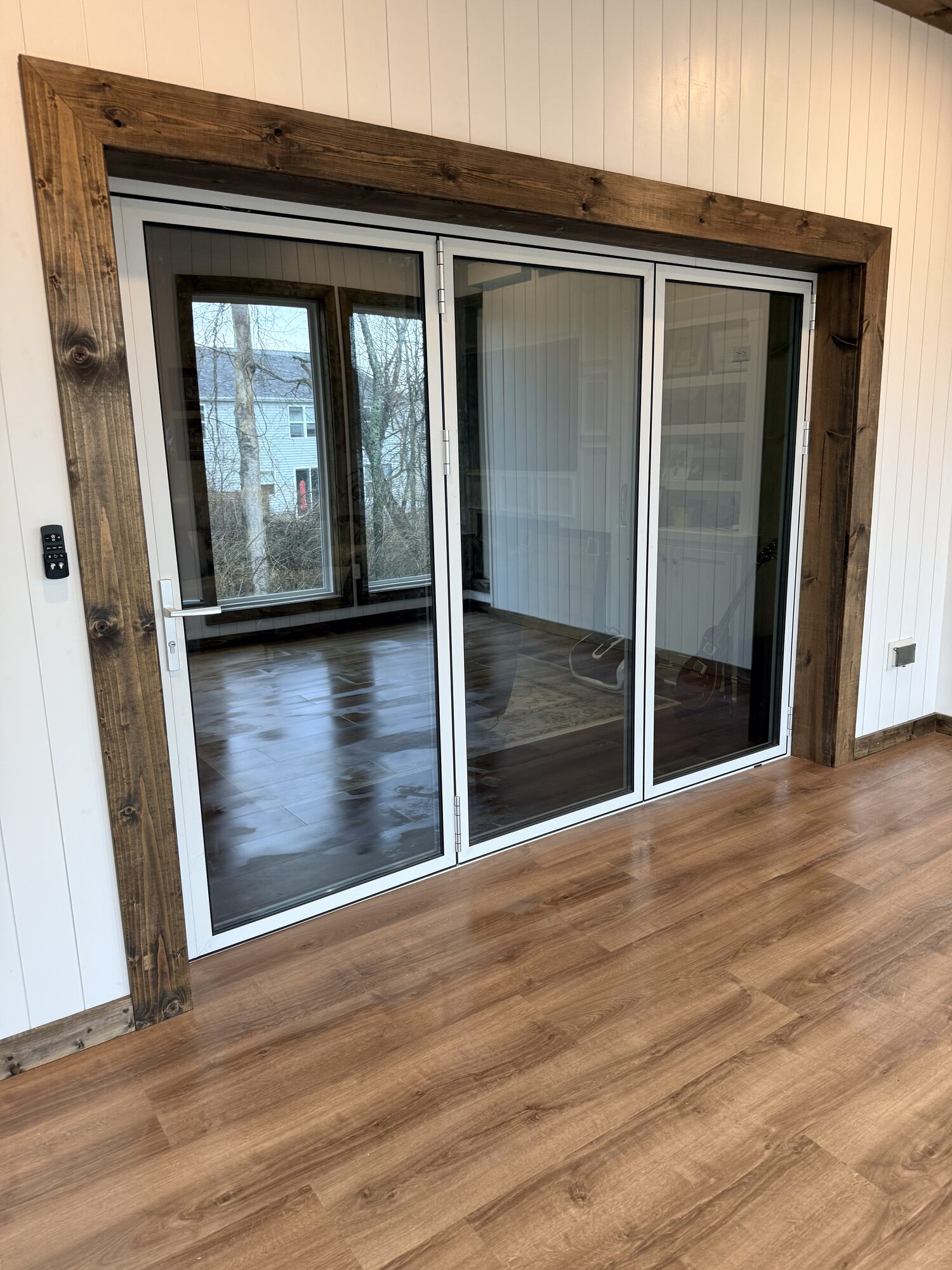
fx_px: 880
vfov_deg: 71.6
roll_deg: -0.4
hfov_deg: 56.8
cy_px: 635
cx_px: 476
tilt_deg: -11.2
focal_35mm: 24
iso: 125
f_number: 1.78
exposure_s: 1/60
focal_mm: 6.76
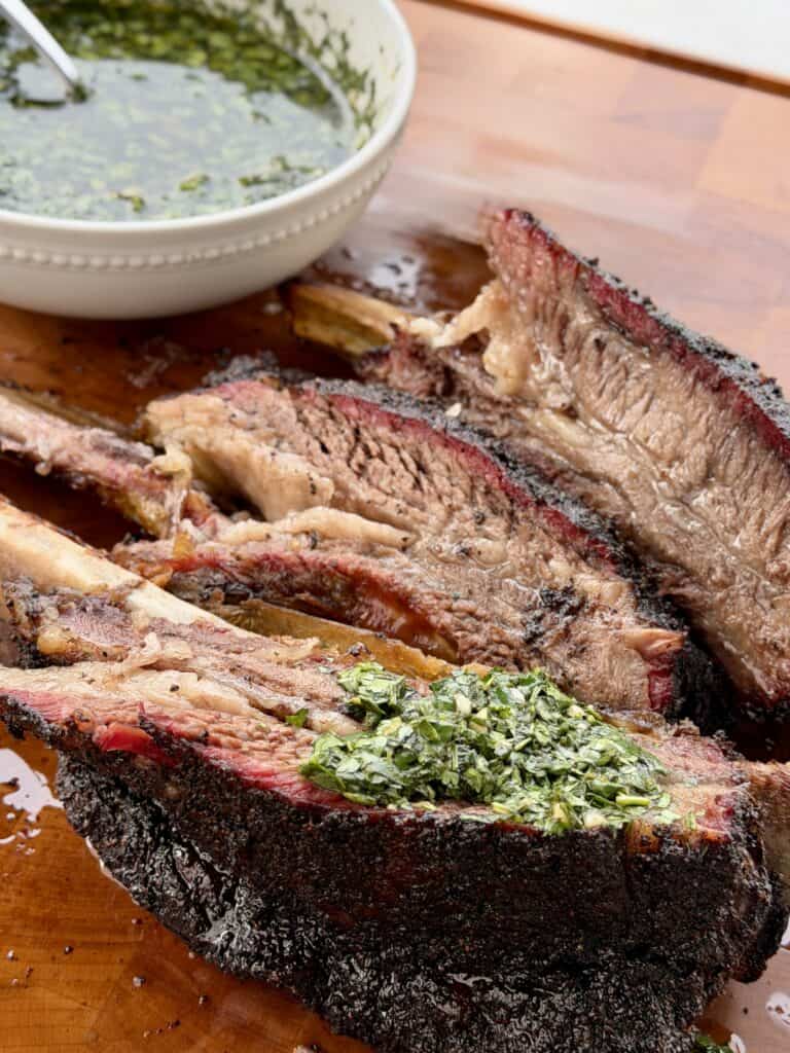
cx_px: 395
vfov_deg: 39.7
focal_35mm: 48
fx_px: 1461
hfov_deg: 30.3
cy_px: 526
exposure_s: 1/1013
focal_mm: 6.76
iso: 100
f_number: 1.78
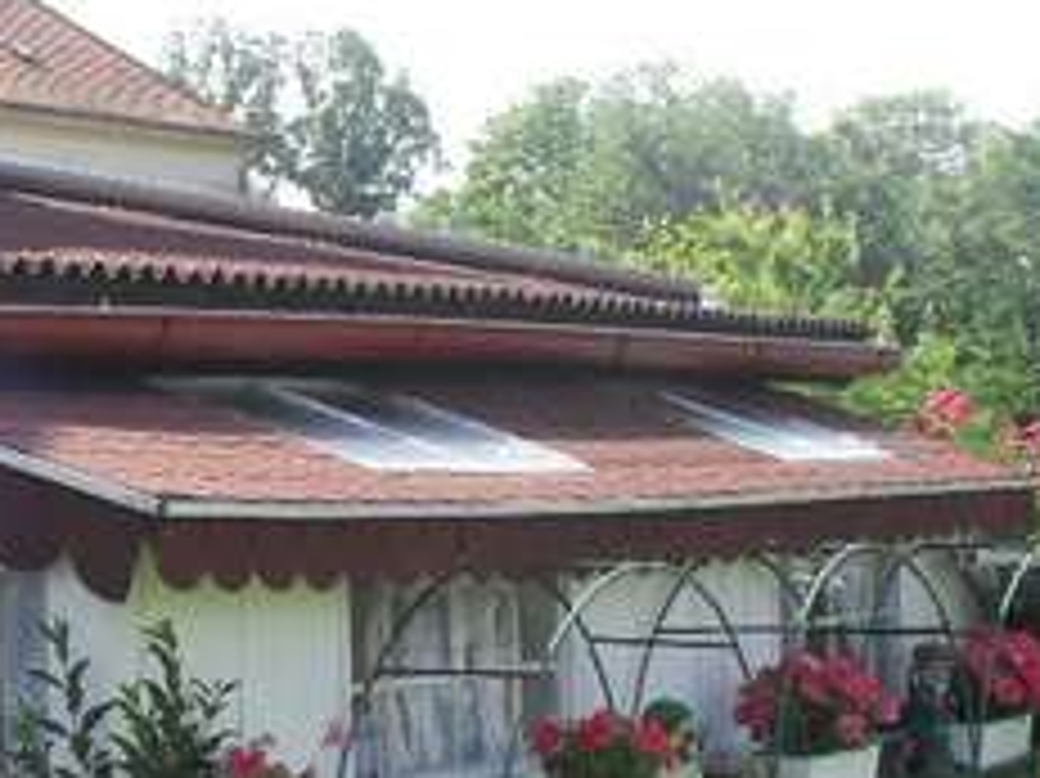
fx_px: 2913
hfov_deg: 19.8
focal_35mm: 97
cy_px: 895
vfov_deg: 14.8
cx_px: 90
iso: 100
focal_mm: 6.3
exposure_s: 1/90
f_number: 8.4
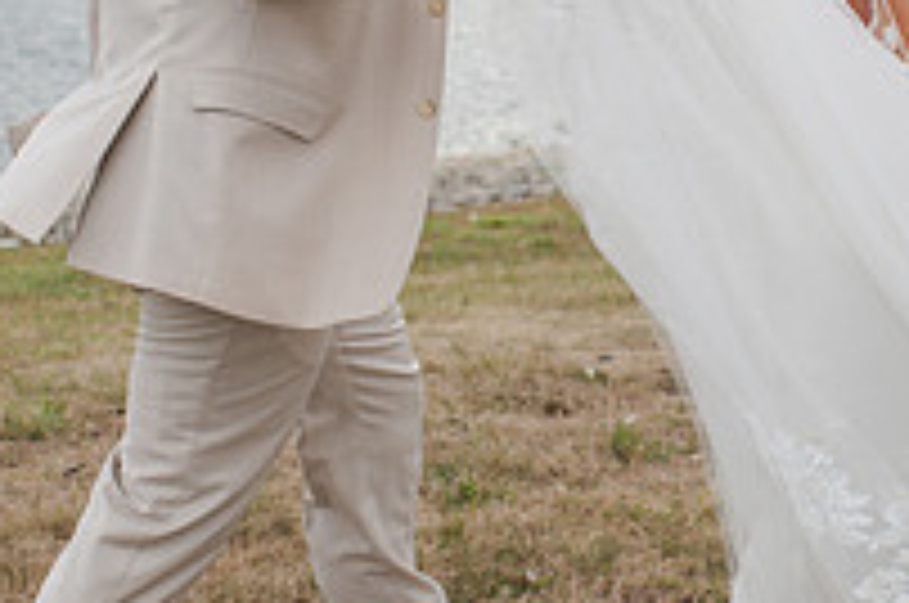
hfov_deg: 18.6
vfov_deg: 12.4
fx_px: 2773
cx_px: 562
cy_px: 135
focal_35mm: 110
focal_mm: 35
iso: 100
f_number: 3.5
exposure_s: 1/640
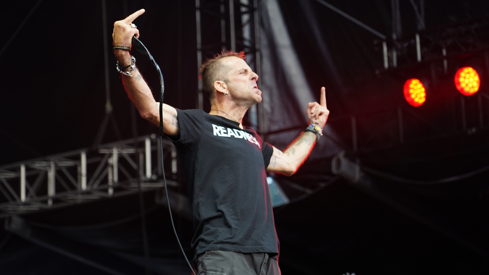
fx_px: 1439
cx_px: 245
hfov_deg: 19.3
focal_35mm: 111
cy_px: 122
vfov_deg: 10.9
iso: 500
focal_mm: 105
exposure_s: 1/125
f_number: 4
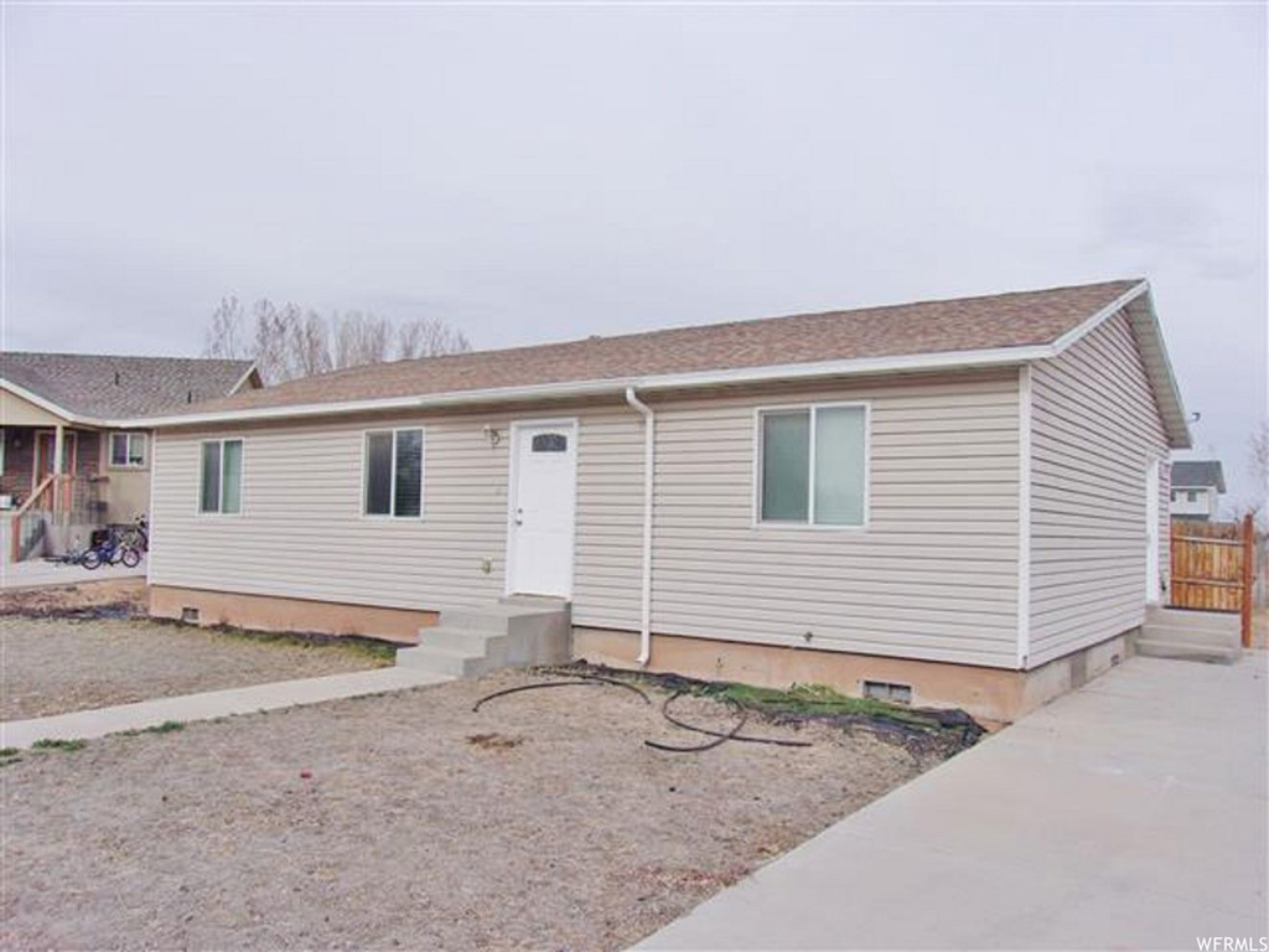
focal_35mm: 27
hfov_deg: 65.3
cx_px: 634
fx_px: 990
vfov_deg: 51.4
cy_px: 476
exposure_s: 1/160
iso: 80
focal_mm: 4.9
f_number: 10.4
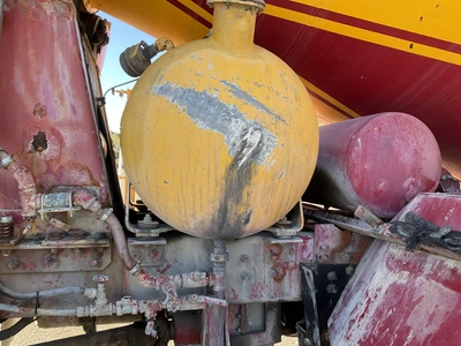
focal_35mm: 29
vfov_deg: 48.2
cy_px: 173
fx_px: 386
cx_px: 230
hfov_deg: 61.7
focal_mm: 3
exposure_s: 1/151
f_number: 1.8
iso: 20
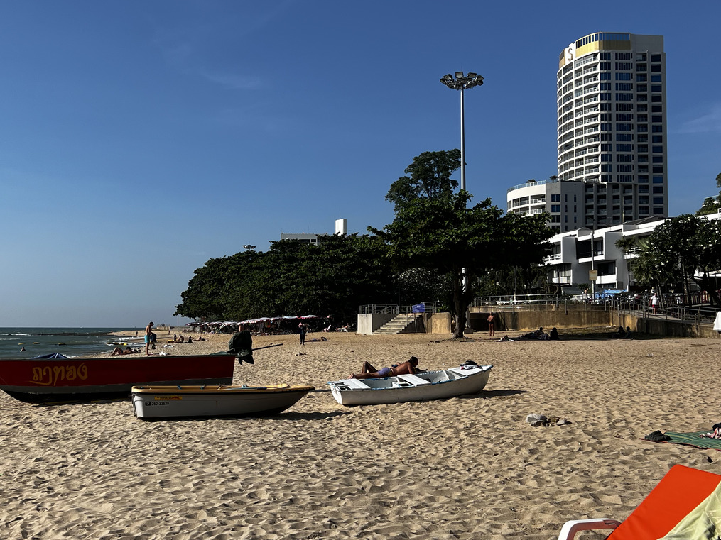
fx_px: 854
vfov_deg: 35.1
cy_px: 290
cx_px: 273
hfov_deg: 45.4
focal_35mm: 41
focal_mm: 5.7
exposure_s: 1/6993
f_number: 1.5
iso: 50
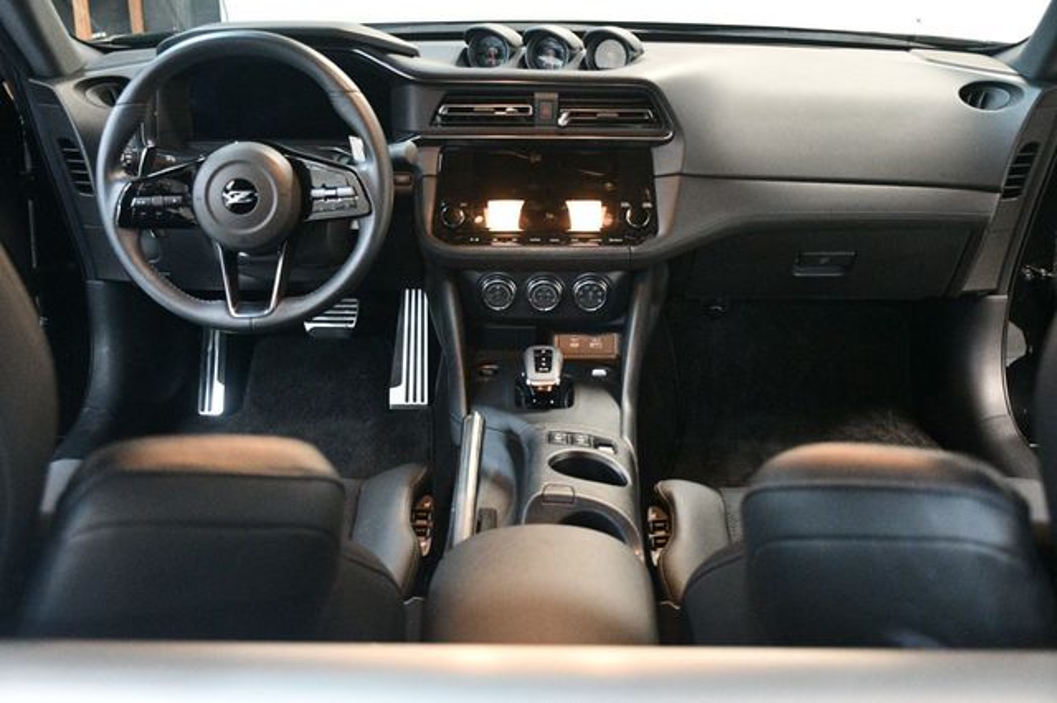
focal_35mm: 40
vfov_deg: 33.4
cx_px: 528
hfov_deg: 48.5
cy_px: 352
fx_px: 1174
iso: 8000
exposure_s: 1/60
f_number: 4
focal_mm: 27
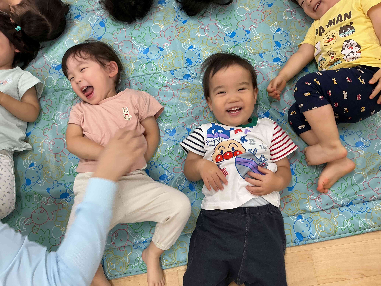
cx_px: 190
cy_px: 143
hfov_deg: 61.7
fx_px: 319
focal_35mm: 29
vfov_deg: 48.2
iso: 40
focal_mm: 3
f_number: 1.8
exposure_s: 1/60
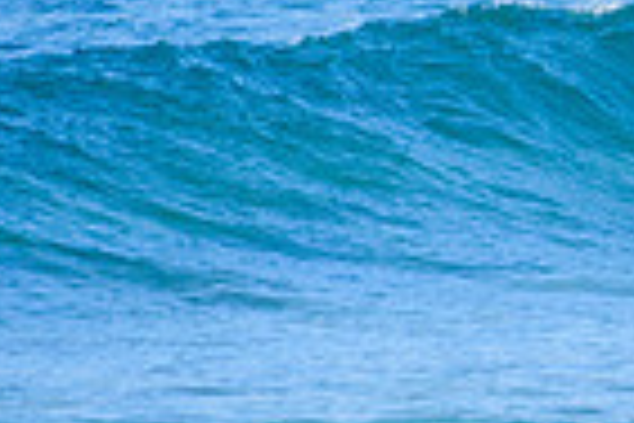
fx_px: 44288
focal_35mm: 2515
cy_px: 92
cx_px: 1491
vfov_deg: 0.5
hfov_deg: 0.8
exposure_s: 1/2000
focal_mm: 500
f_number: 5.6
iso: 220
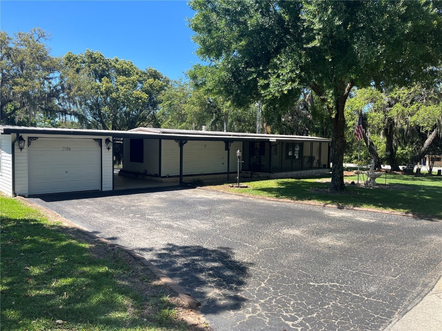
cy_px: 166
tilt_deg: -3.2
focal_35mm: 26
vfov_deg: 53.1
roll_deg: -0.1
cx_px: 221
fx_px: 332
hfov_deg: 67.3
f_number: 1.6
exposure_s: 1/1441
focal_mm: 5.1
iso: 50
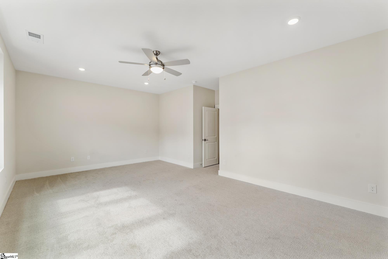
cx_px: 194
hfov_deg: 100.0
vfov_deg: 76.9
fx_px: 163
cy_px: 130
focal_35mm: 15
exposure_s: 1/13
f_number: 6.3
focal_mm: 15.1
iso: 400
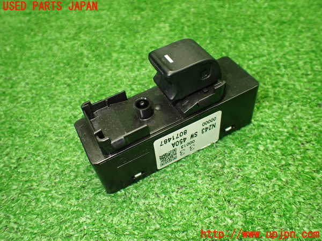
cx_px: 161
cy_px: 120
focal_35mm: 30
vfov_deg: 46.8
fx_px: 279
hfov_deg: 60.0
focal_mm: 5.4
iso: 800
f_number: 2.3
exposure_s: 1/125
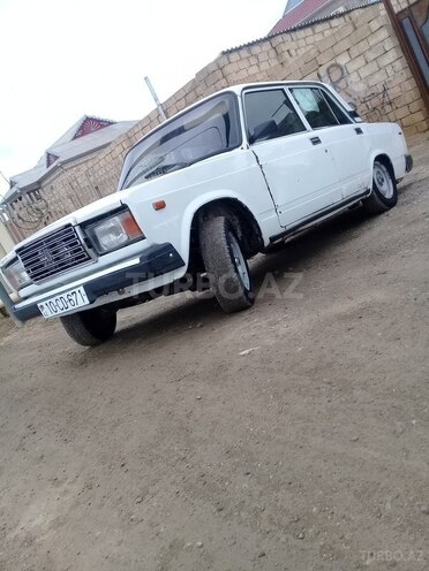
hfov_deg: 45.4
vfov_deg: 58.4
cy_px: 286
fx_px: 512
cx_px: 214
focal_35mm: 31
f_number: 2.2
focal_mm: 3.3
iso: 64
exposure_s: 1/189
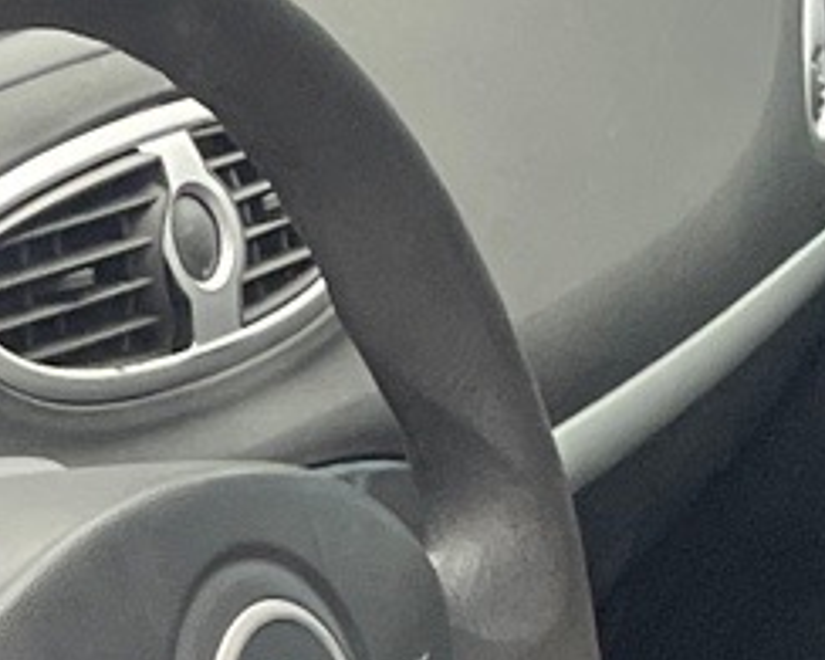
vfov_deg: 7.3
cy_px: 1567
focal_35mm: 200
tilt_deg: -31.1
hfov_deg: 8.8
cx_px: -1139
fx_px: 4881
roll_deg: -3.9
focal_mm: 4.2
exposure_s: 1/60
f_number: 1.6
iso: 160
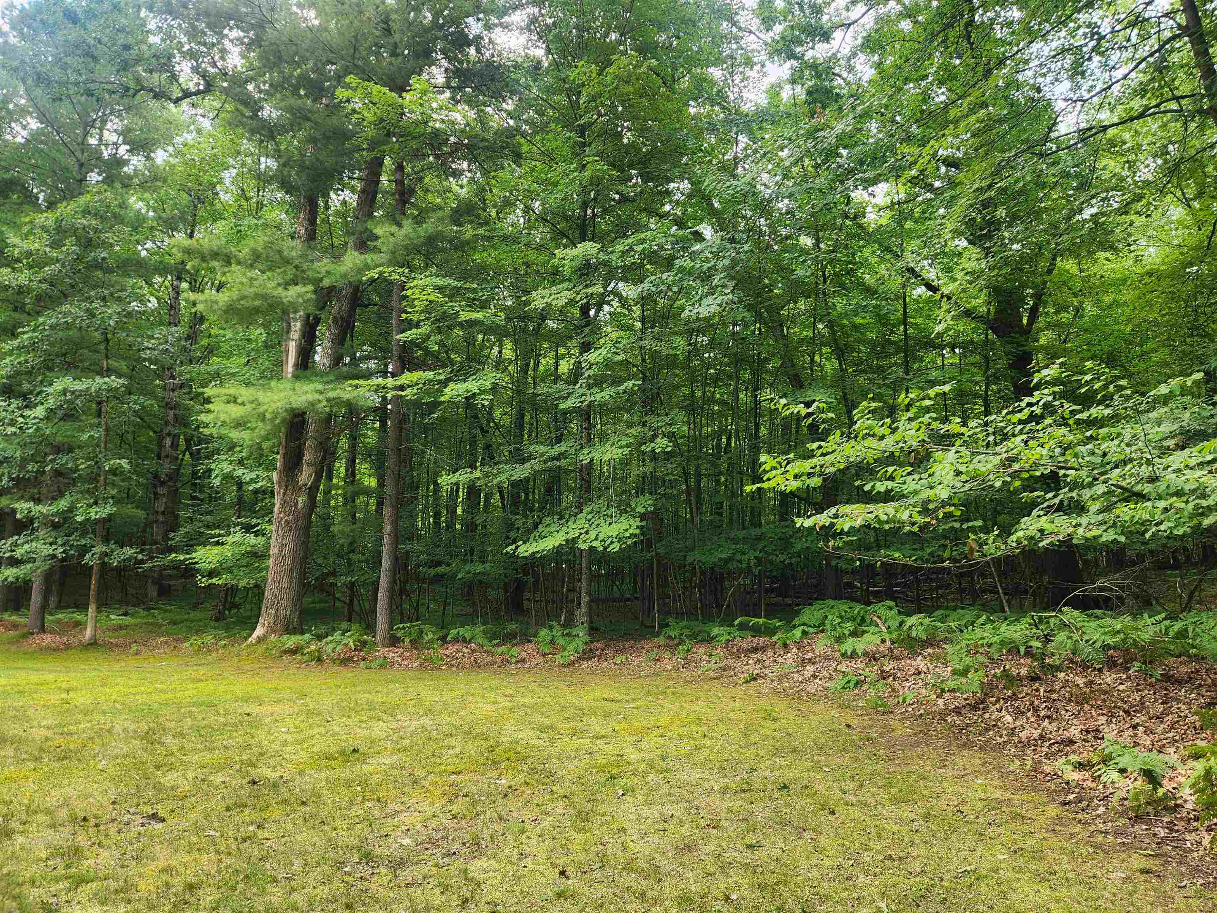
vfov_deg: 58.9
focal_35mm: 23
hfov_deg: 73.9
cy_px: 456
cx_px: 608
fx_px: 809
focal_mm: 5.4
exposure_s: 1/180
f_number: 1.8
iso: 20
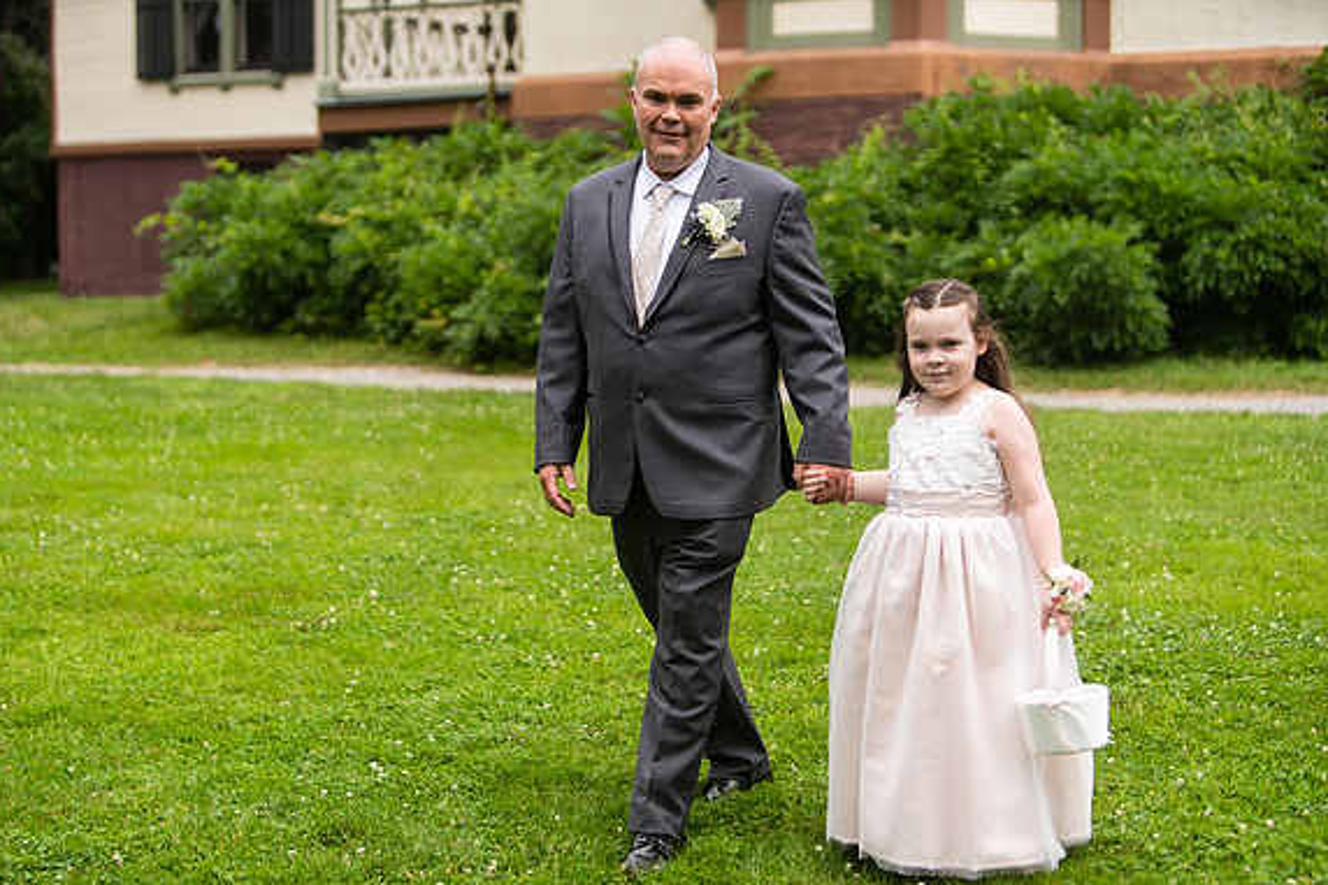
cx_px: 666
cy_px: 447
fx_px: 2618
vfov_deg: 19.2
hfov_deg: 28.5
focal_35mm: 71
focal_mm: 70
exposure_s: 1/1250
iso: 200
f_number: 2.8
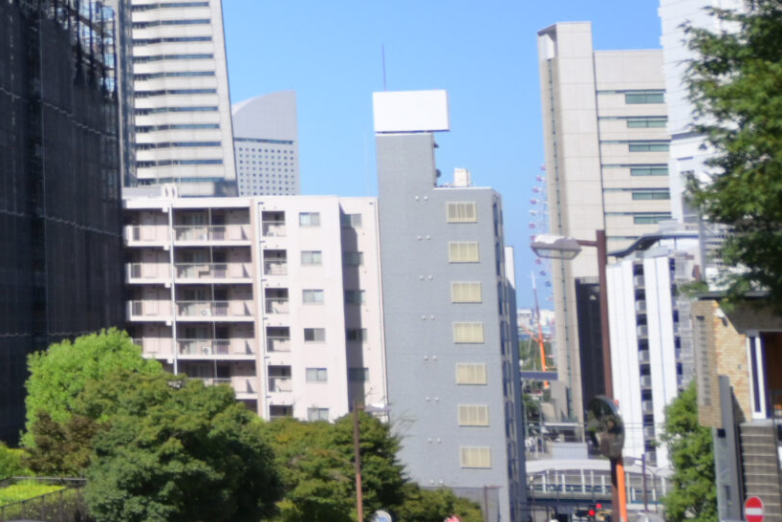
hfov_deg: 18.7
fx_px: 2142
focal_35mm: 99
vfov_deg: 13.6
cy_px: -65
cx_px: -335
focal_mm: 21
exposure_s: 1/1000
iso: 100
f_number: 4
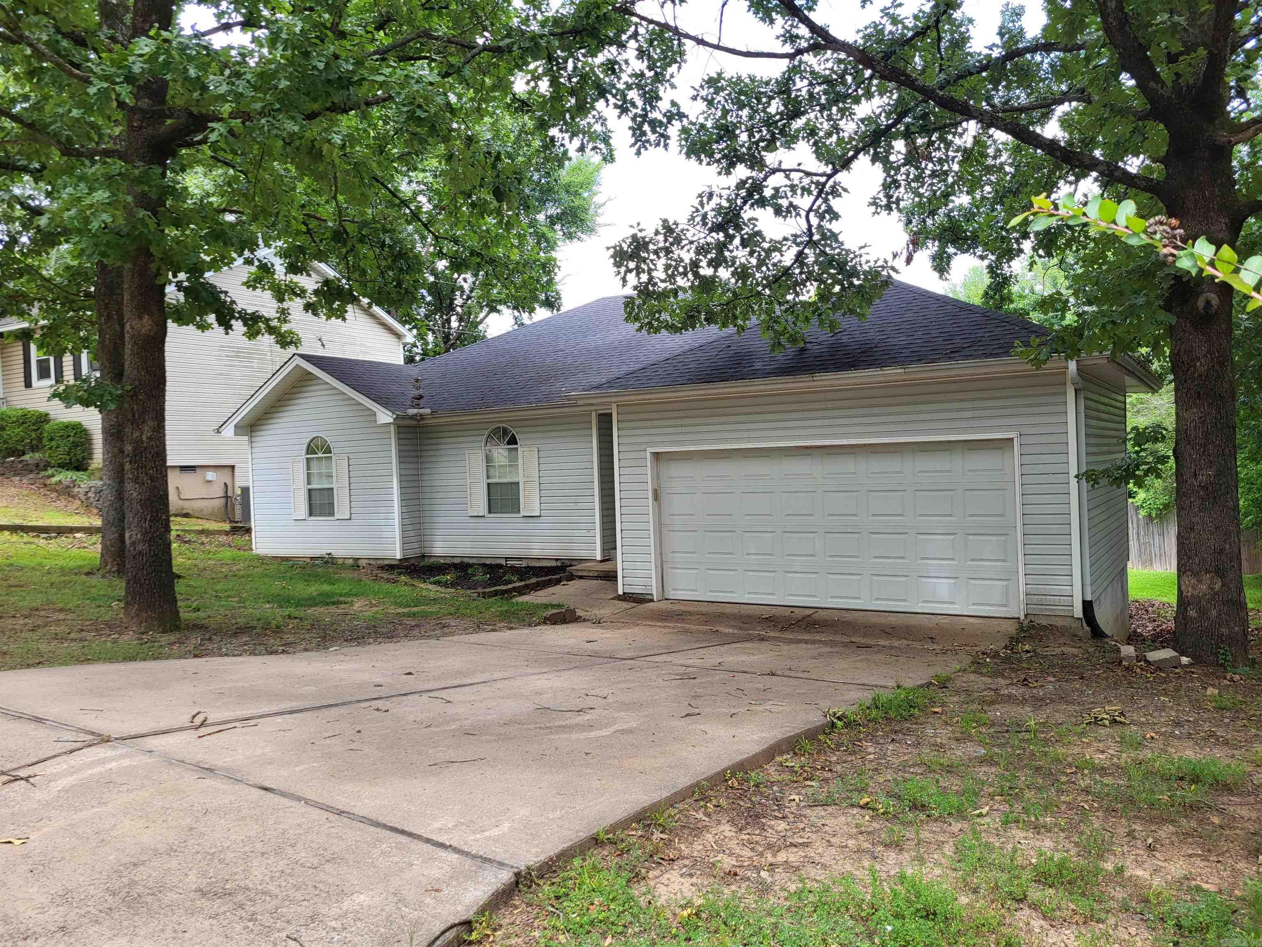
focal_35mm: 26
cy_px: 474
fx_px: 948
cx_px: 631
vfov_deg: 53.1
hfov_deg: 67.3
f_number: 1.8
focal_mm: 5.4
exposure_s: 1/415
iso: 40
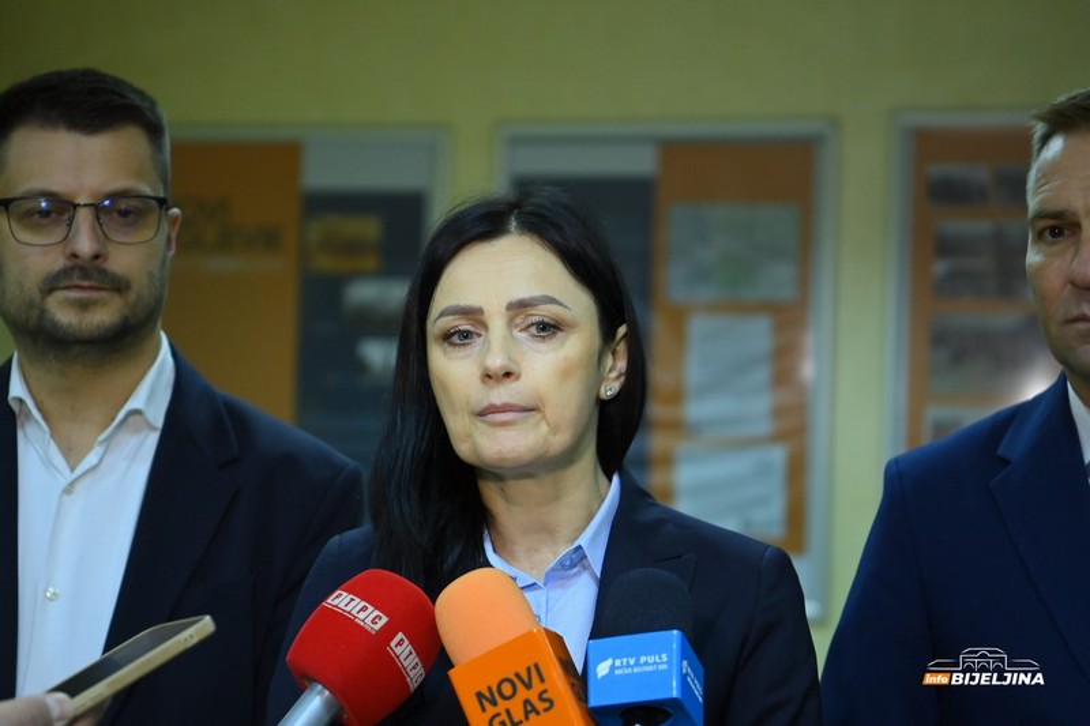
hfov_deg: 24.2
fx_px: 2543
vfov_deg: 16.3
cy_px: 363
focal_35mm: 84
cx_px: 545
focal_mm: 70
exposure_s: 1/125
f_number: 2.8
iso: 1000
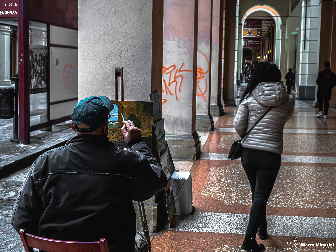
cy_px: 126
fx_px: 485
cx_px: 168
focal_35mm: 50
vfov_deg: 29.1
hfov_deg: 38.2
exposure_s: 1/25
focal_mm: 25
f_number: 4
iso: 80
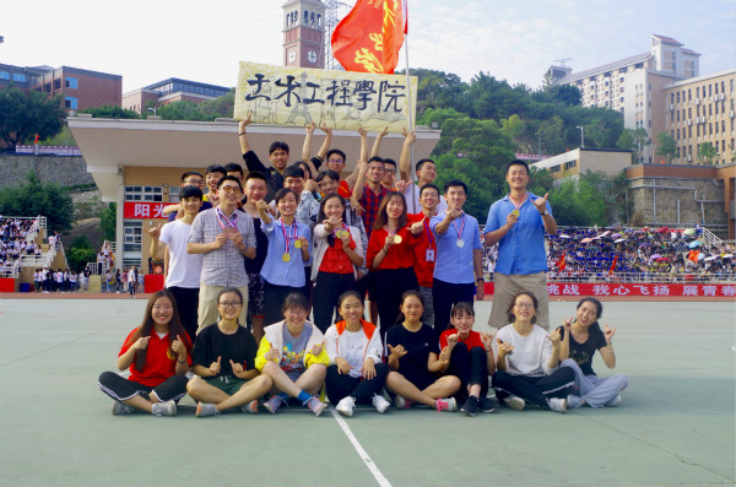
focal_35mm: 42
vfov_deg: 31.7
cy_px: 244
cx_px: 368
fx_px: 857
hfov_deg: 46.5
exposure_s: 1/100
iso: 100
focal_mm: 28.13
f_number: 7.1
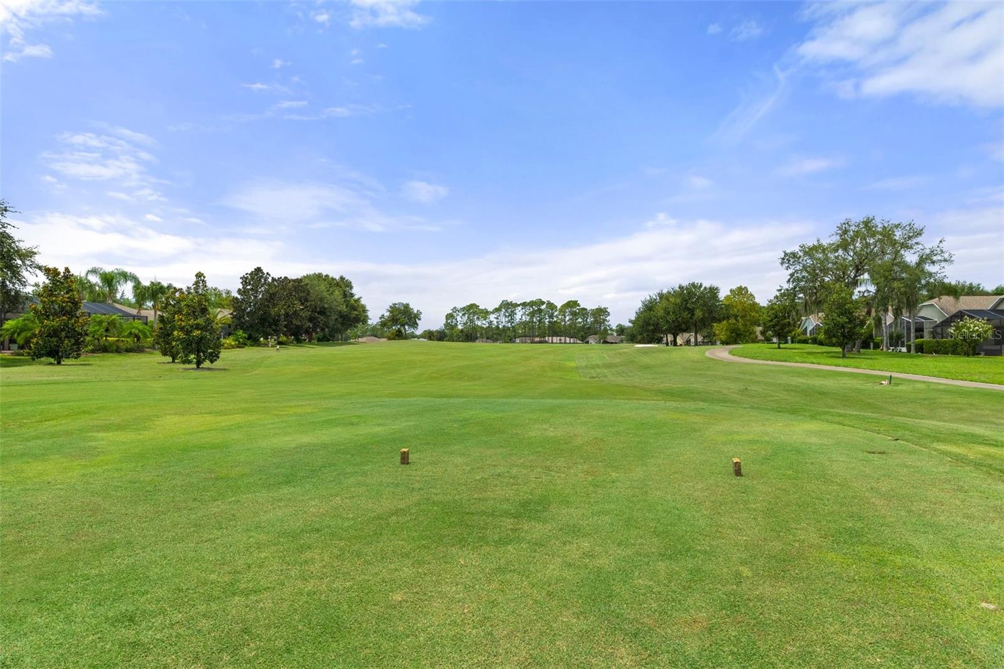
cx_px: 502
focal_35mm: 22
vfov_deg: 56.1
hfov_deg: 77.3
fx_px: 627
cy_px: 334
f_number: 8
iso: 640
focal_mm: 15
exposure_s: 1/1000
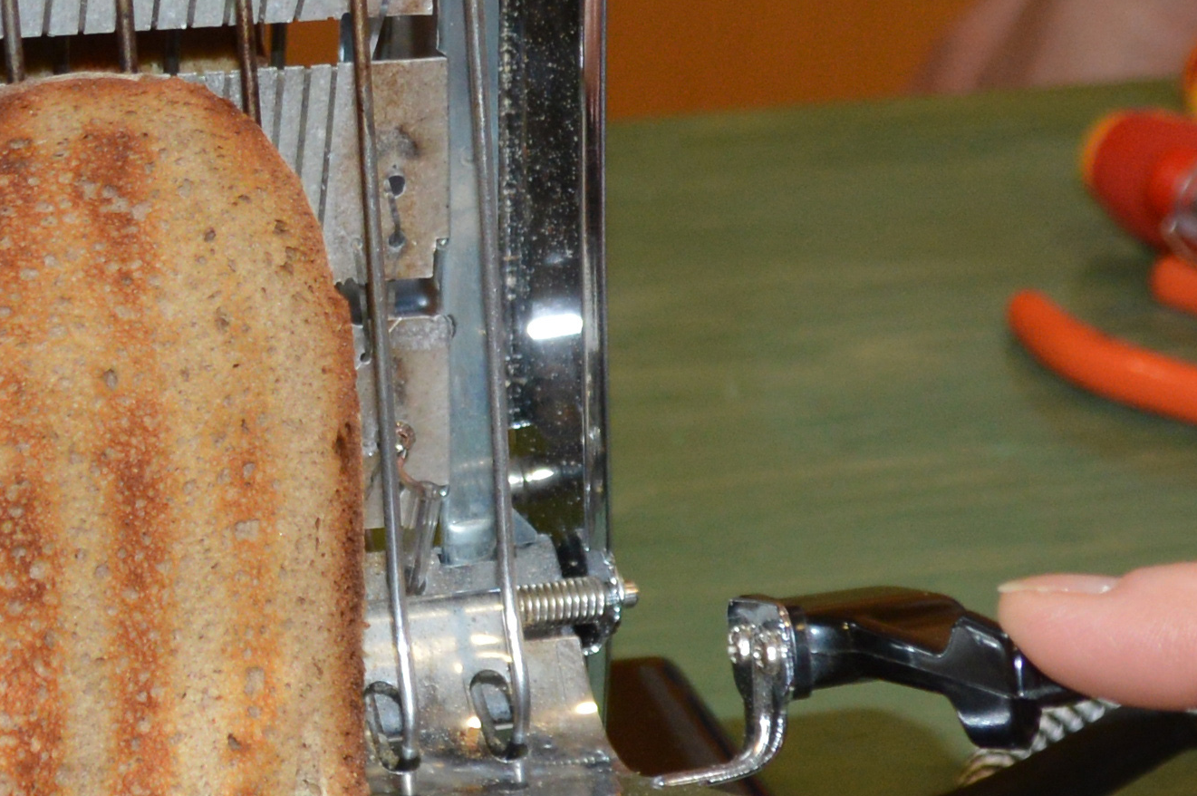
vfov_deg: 11.1
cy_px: 468
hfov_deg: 16.6
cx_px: 302
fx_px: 4086
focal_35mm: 123
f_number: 3.5
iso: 400
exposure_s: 1/60
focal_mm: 18
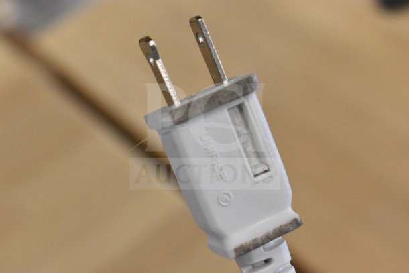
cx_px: 204
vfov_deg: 16.6
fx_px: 937
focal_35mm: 82
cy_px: 136
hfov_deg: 24.6
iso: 4000
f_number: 5.6
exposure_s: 1/100
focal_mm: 55
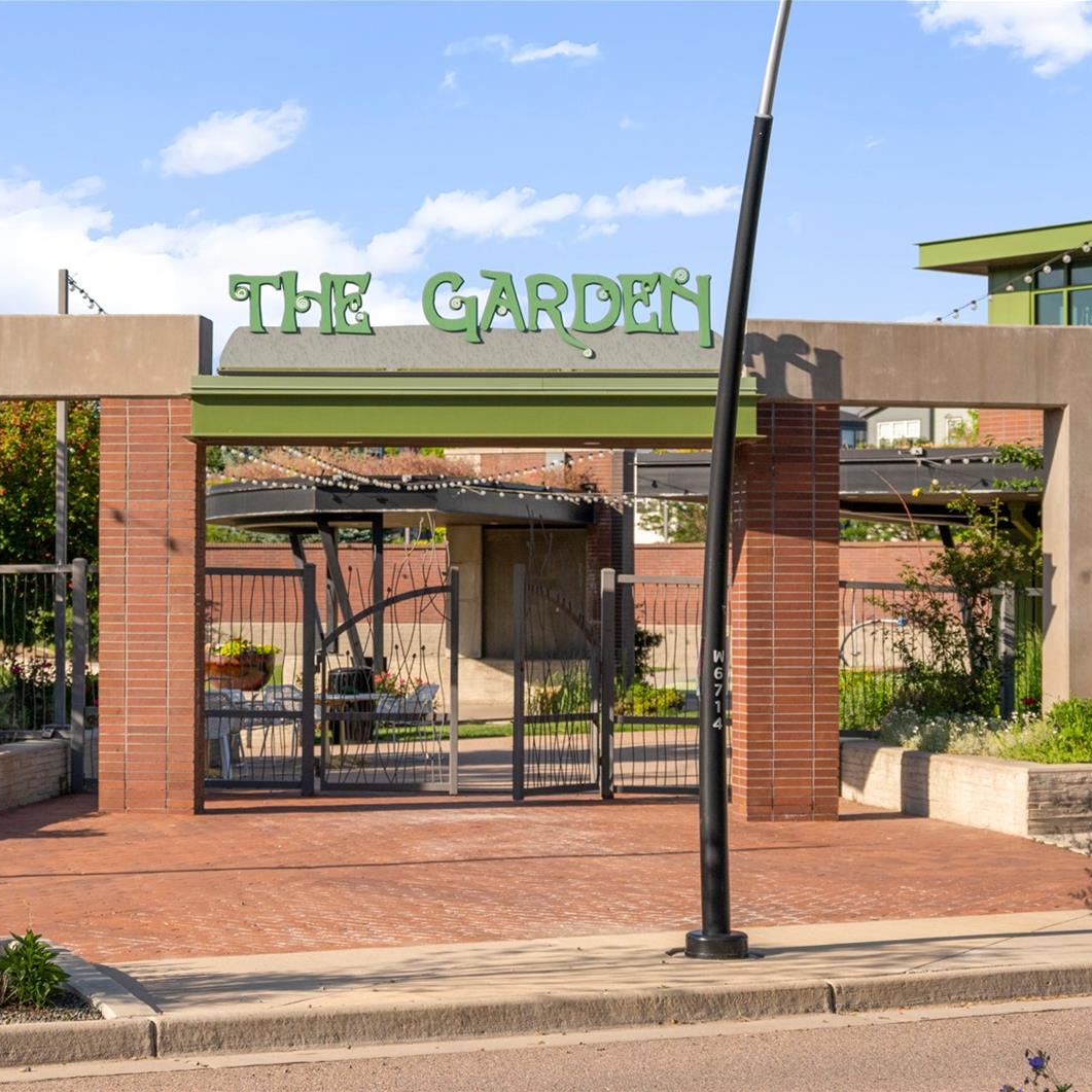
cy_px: 546
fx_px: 2605
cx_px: 469
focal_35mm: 73
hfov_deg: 23.7
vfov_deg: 23.7
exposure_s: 1/5000
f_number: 5.6
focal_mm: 57
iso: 640
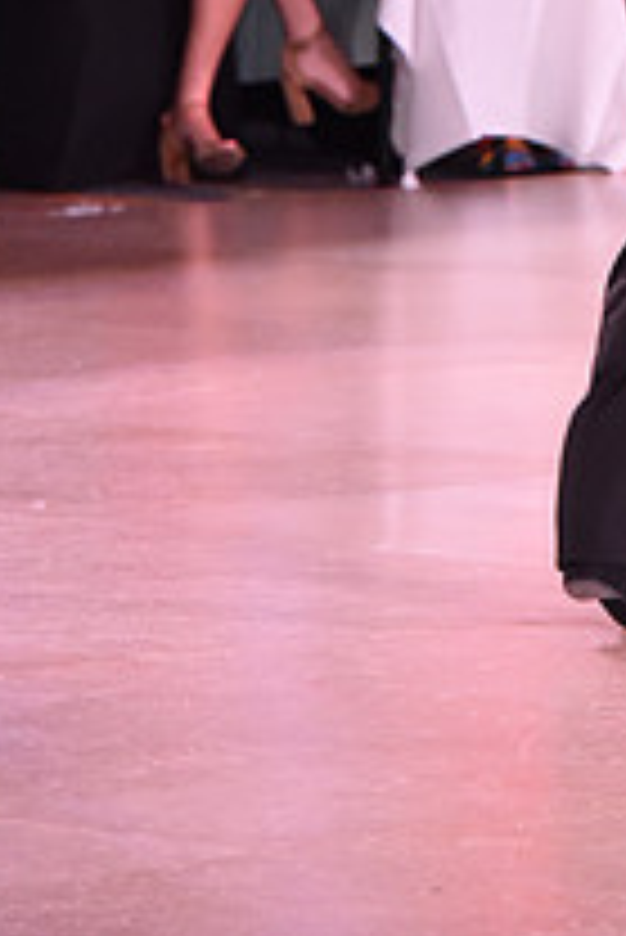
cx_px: 808
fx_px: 12681
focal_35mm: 487
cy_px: -356
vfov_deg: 4.2
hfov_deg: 2.8
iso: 2500
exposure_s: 1/320
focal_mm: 175
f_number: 5
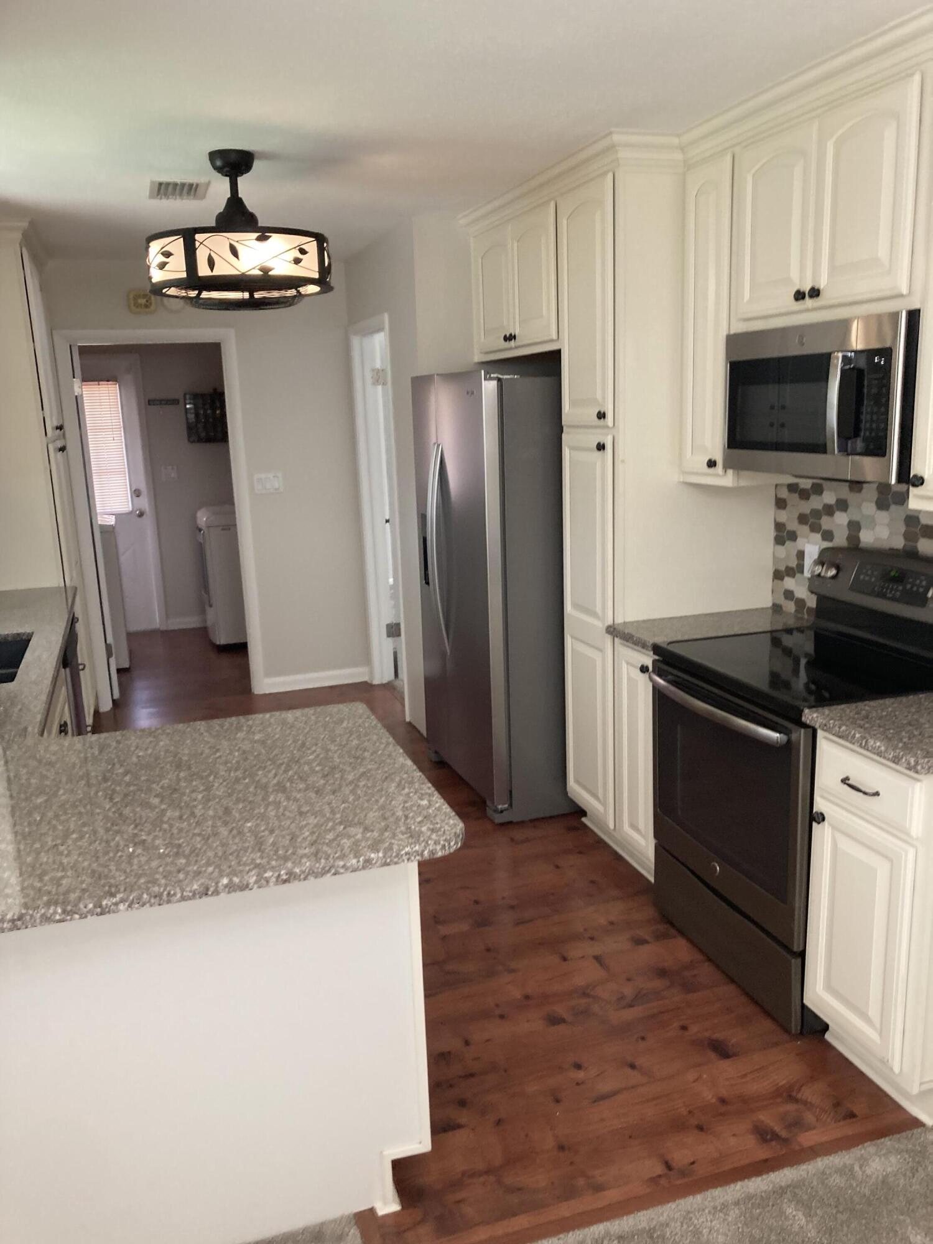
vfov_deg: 63.4
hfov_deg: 49.7
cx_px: 466
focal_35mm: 28
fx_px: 1006
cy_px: 622
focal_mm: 3.99
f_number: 1.8
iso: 160
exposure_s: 1/60
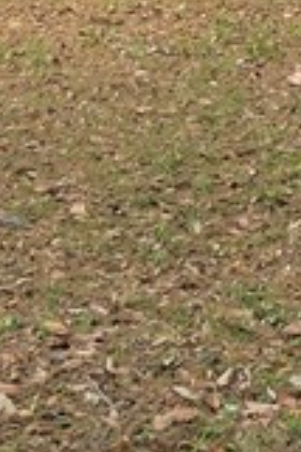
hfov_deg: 9.0
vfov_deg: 12.9
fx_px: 1910
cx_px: 290
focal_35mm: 152
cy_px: -199
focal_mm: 5.4
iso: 80
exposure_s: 1/732
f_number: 1.8
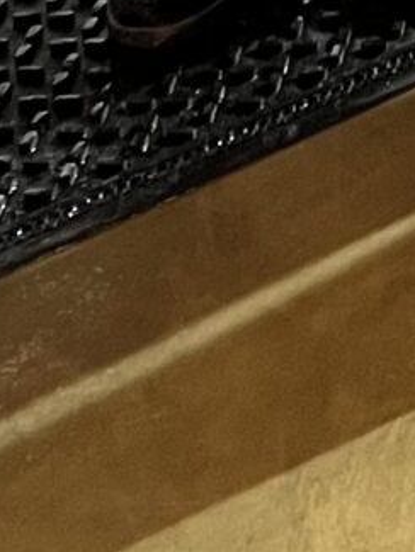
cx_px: 964
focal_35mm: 205
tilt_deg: -0.3
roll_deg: +1.8
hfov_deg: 6.9
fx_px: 3275
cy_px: -1374
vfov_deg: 7.7
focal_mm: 5.7
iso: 250
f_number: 1.5
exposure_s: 1/50
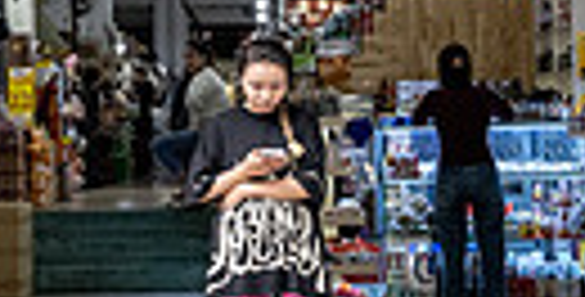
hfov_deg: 18.1
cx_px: 190
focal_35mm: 121
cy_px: 128
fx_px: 1835
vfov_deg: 9.3
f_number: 8
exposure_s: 1/320
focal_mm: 24
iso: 3200
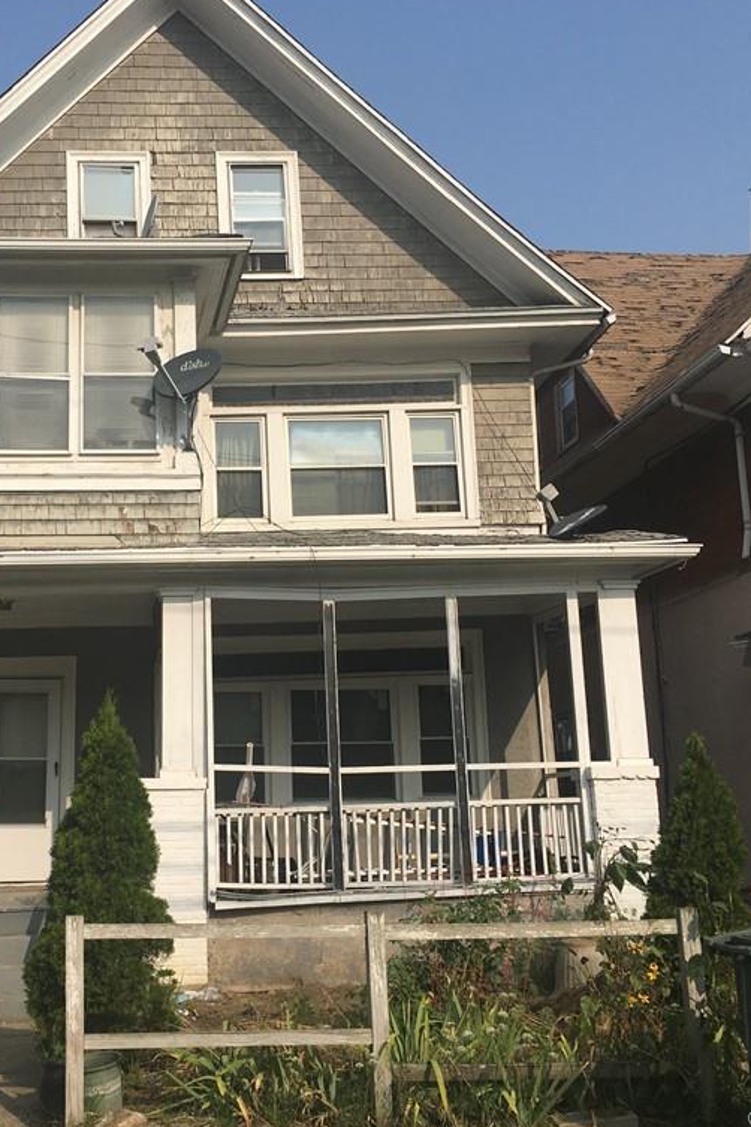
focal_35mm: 41
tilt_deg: +14.4
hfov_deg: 32.1
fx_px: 1283
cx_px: 197
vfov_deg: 47.4
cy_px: 558
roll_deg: -0.4
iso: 25
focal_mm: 4.15
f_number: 2.2
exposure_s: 1/2331
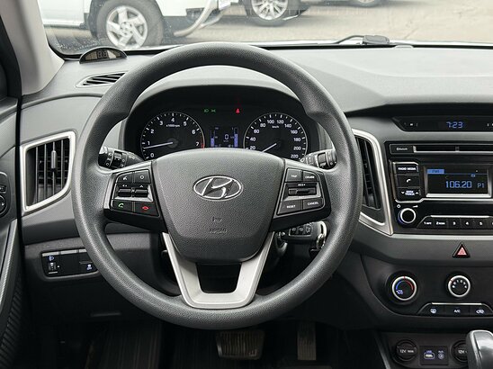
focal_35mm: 48
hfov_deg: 39.7
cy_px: 184
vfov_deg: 30.2
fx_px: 683
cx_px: 246
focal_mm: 6.76
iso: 64
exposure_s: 1/136
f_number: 1.78
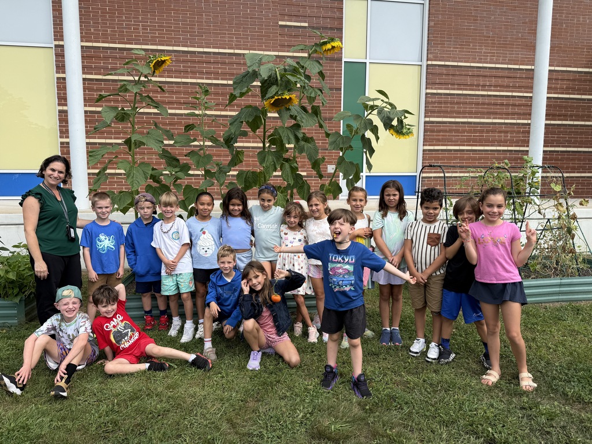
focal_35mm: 24
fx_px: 410
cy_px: 222
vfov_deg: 56.8
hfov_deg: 71.6
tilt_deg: -6.1
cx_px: 296
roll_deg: -0.3
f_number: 1.78
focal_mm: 6.76
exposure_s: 1/1949
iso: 80
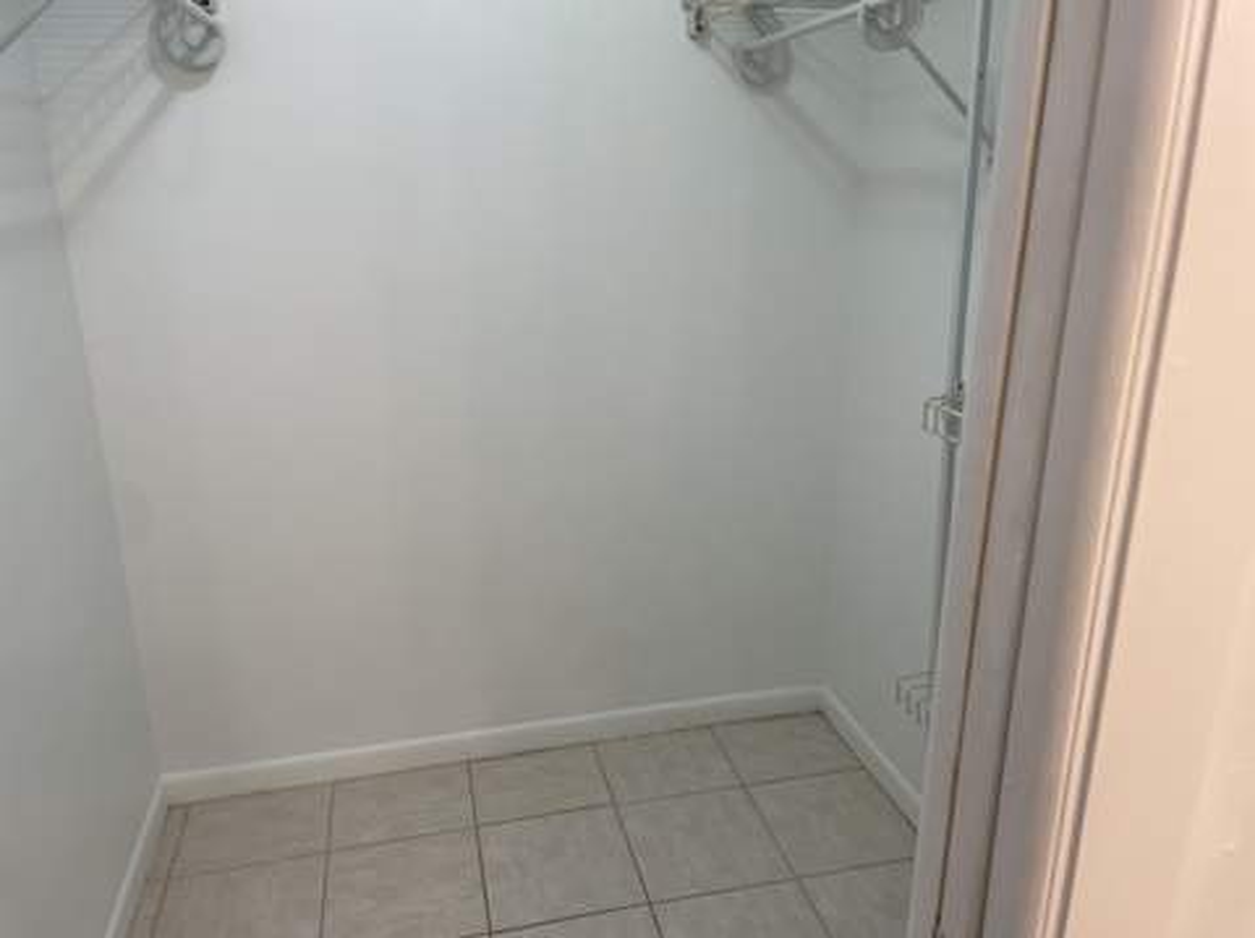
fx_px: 942
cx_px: 628
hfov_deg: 67.4
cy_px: 469
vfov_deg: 53.0
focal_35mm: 26
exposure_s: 1/120
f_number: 1.6
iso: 64
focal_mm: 4.2
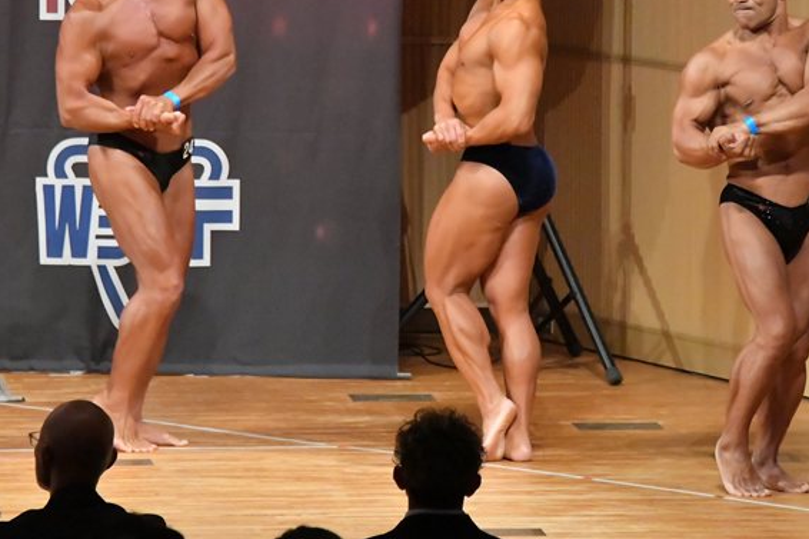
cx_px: 437
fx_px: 8312
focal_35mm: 370
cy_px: 176
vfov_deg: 3.7
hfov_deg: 5.6
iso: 14400
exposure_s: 1/400
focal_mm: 180
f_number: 5.6
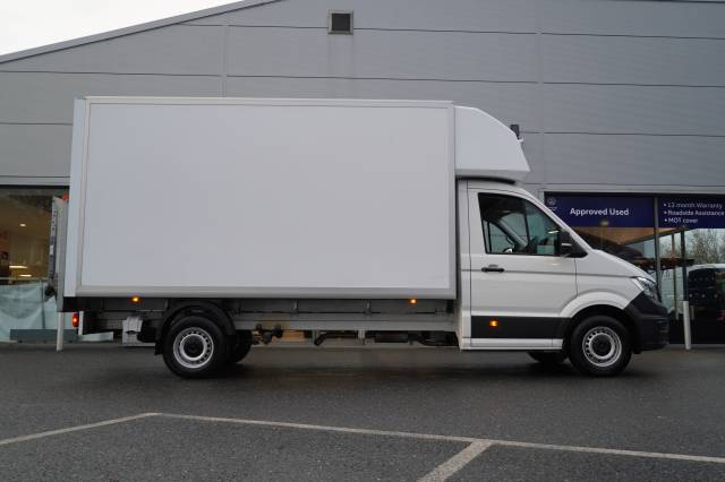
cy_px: 241
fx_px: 634
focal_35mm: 32
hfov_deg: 59.5
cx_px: 362
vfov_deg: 41.7
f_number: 4
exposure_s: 1/60
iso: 250
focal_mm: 21
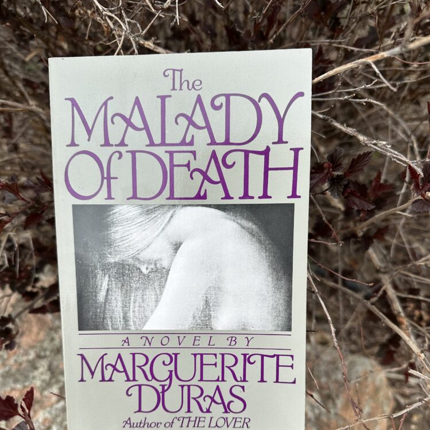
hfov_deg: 55.6
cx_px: 211
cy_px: 278
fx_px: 408
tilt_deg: -52.7
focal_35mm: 29
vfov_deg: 54.8
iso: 80
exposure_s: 1/1019
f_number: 1.78
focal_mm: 6.86
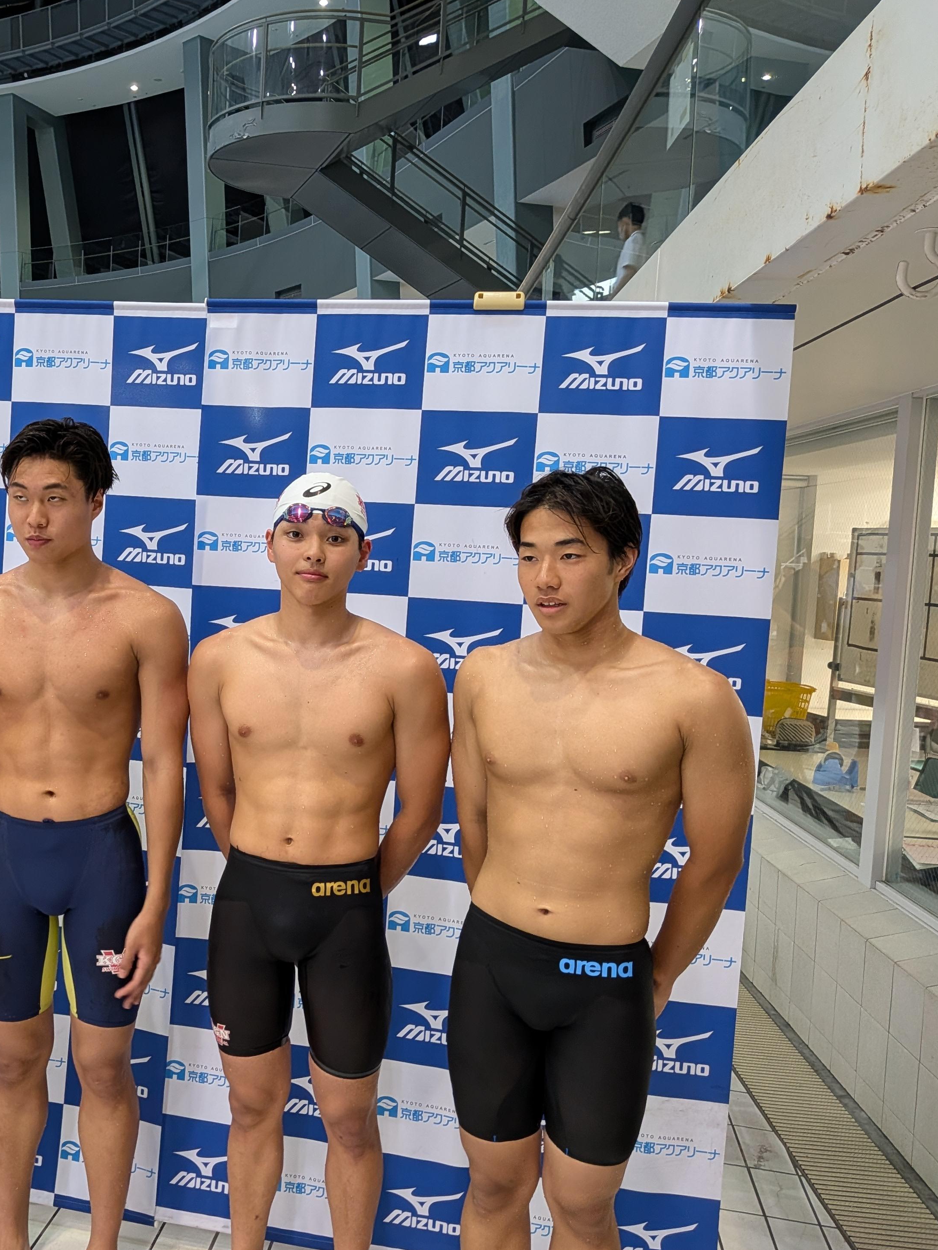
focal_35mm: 33
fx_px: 1192
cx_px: 177
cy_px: 642
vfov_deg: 55.3
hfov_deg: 41.0
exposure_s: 1/40
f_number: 1.7
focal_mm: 4.53
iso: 95
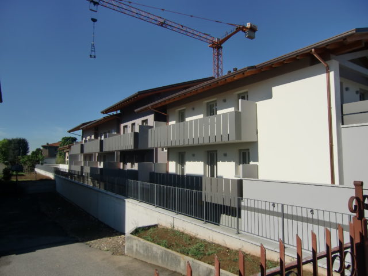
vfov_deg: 56.8
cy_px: 138
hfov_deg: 71.6
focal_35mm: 24
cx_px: 184
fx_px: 255
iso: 64
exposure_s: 1/400
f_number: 7.5
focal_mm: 4.3
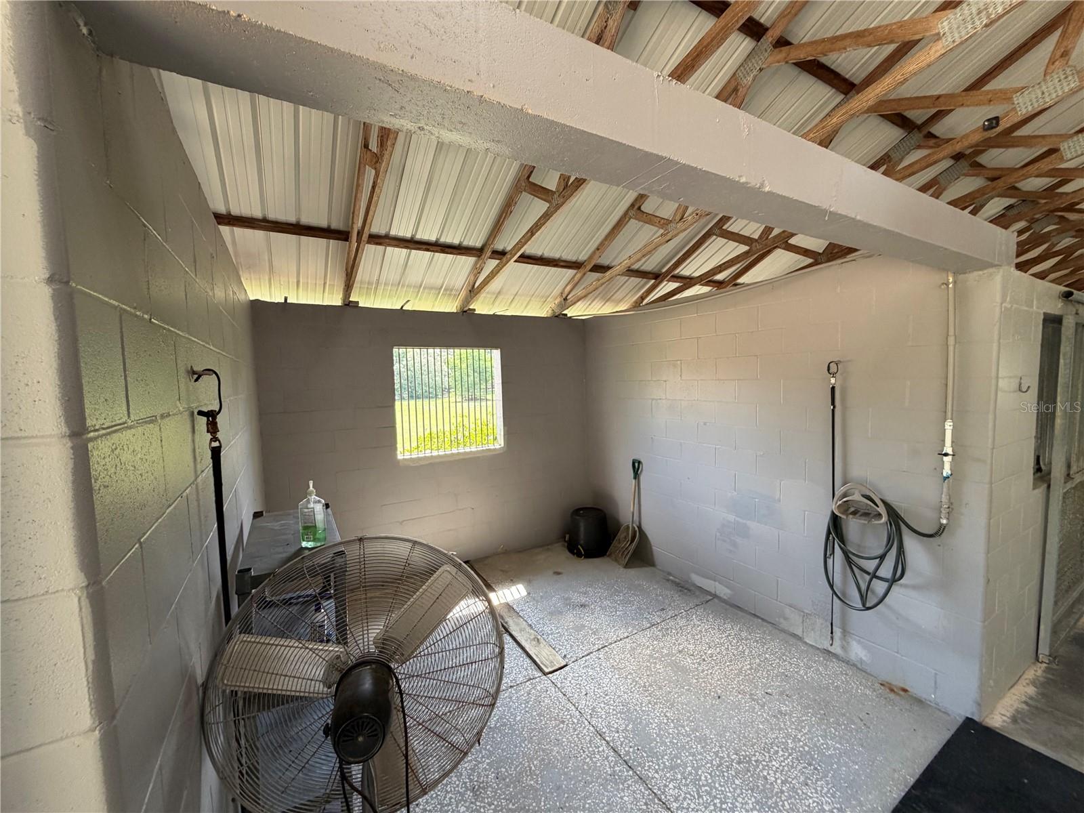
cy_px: 406
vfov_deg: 85.7
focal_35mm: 14
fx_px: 438
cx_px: 542
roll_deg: +1.4
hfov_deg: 102.1
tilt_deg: -4.7
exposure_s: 1/121
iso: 200
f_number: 2.2
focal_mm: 2.22
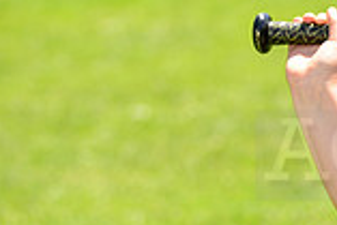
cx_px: 616
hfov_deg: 4.7
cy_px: 138
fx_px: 4020
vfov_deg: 3.2
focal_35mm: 429
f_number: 5
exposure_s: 1/250
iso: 100
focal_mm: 116
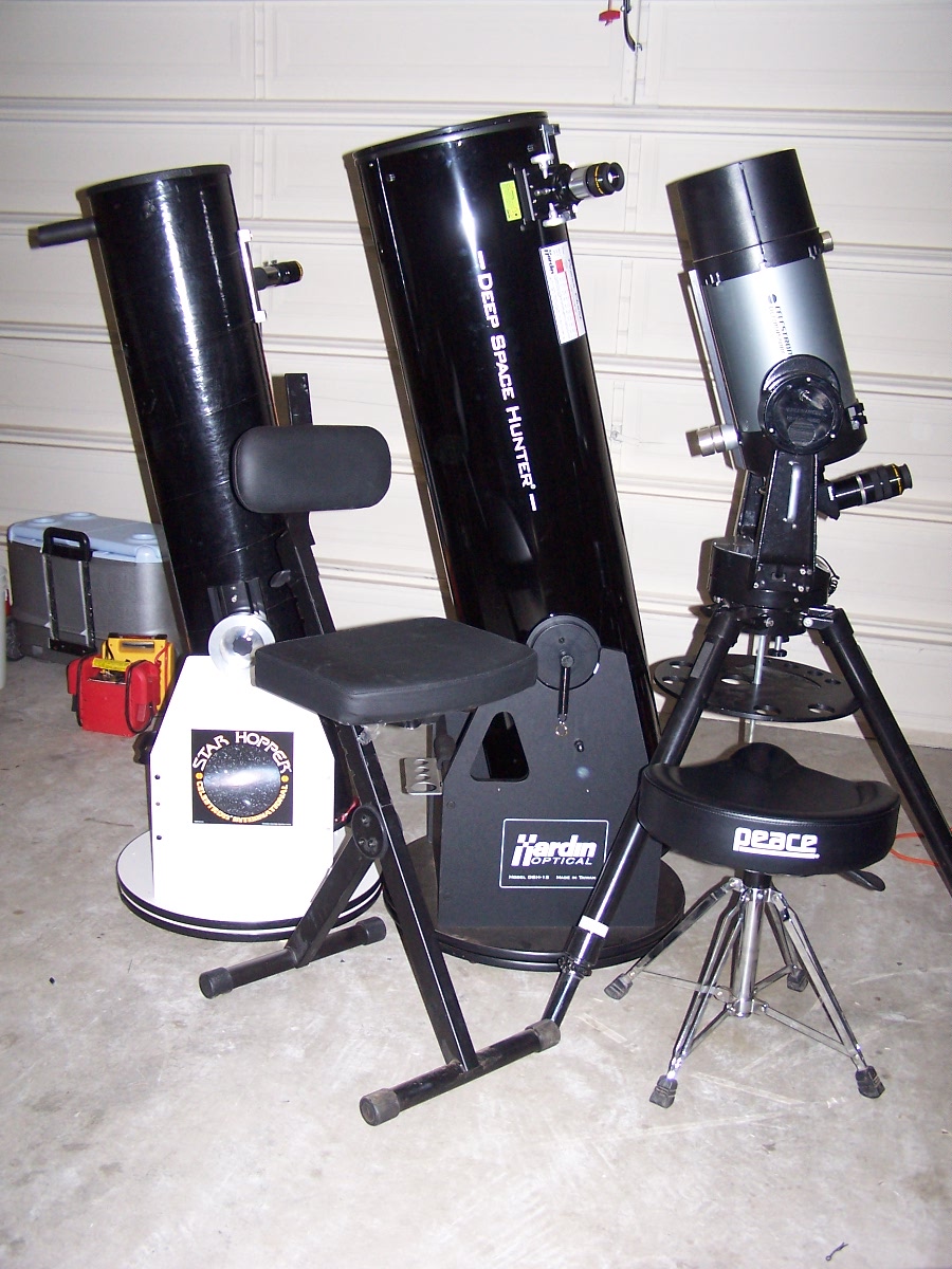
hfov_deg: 37.7
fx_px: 1393
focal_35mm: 38
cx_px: 476
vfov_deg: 49.0
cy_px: 634
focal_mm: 6.3
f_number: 2.8
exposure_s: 1/60
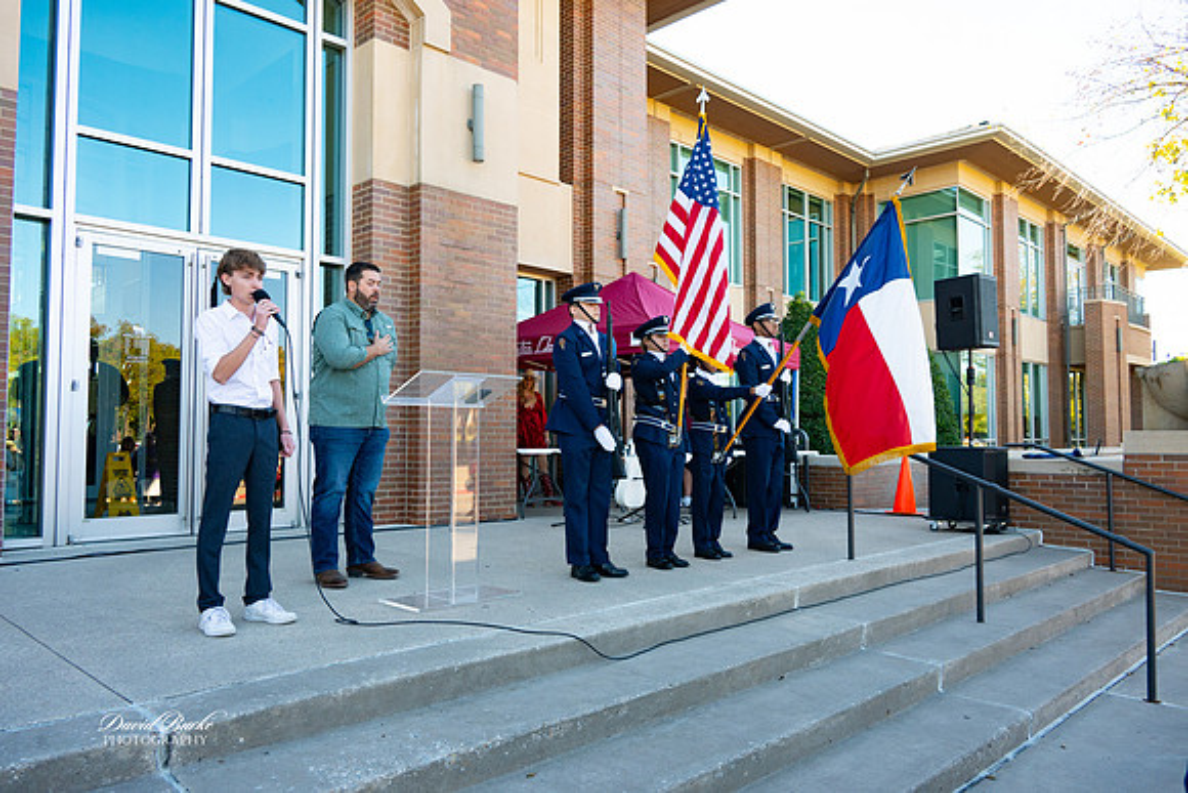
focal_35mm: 26
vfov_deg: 48.8
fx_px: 875
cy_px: 396
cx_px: 594
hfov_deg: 68.4
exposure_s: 1/500
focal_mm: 26.5
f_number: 5.6
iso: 720
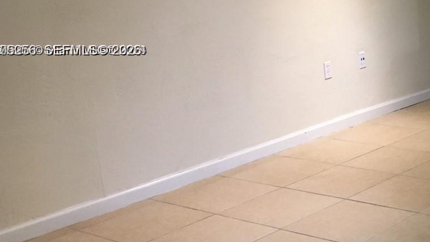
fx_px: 753
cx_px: 415
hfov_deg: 30.0
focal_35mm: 66
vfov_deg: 18.1
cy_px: 51
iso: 160
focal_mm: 4.15
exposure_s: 1/30
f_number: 2.2
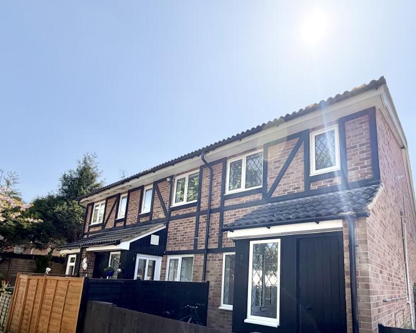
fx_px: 259
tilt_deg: +11.7
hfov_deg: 77.1
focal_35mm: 21
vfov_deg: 63.2
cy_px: 232
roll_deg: -2.5
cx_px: 241
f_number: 2.2
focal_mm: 2.22
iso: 25
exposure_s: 1/770
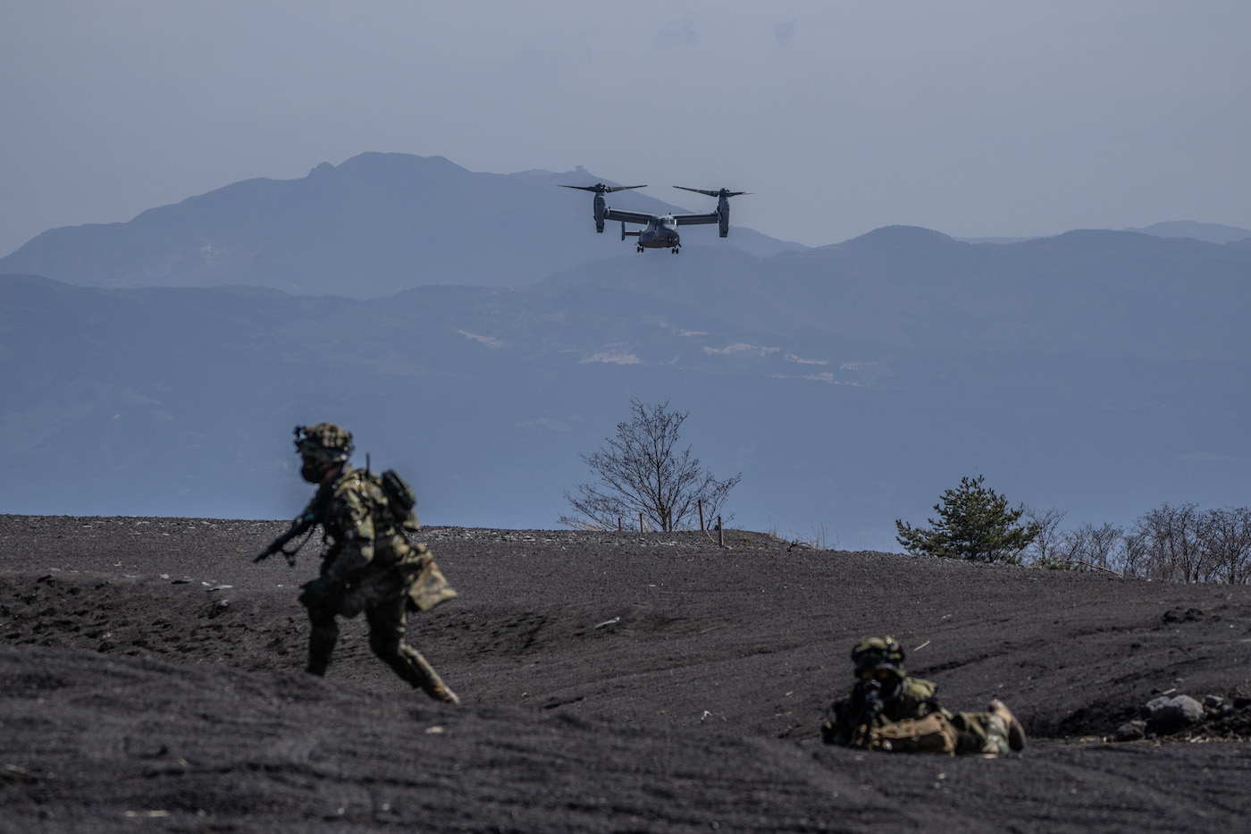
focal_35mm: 173
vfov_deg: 7.9
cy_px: 417
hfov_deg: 11.9
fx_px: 6011
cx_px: 626
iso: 400
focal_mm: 173
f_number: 7.1
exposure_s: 1/2500
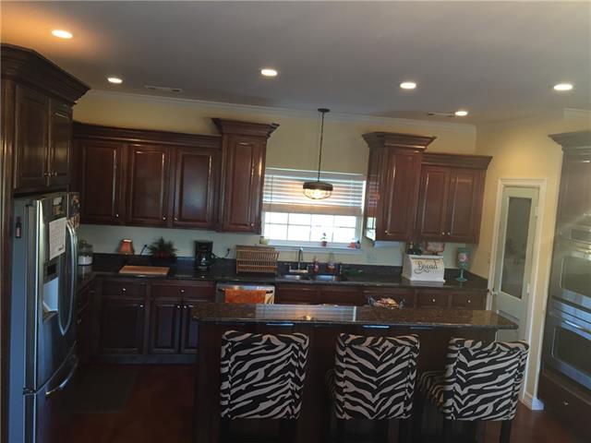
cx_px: 296
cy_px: 222
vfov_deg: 48.2
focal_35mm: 29
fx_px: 495
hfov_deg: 61.7
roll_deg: -4.5
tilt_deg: -4.0
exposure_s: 1/30
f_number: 2.2
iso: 80
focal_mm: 4.15
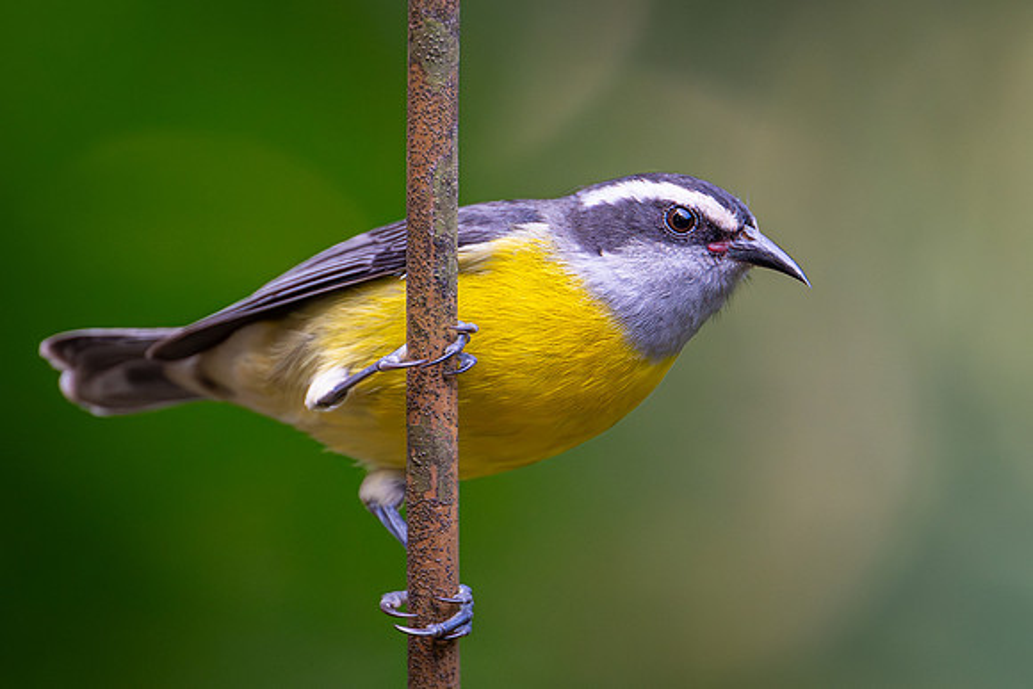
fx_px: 28677
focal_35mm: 999
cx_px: 701
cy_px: 421
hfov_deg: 2.1
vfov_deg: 1.4
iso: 5000
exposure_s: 1/500
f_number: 6.3
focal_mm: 560
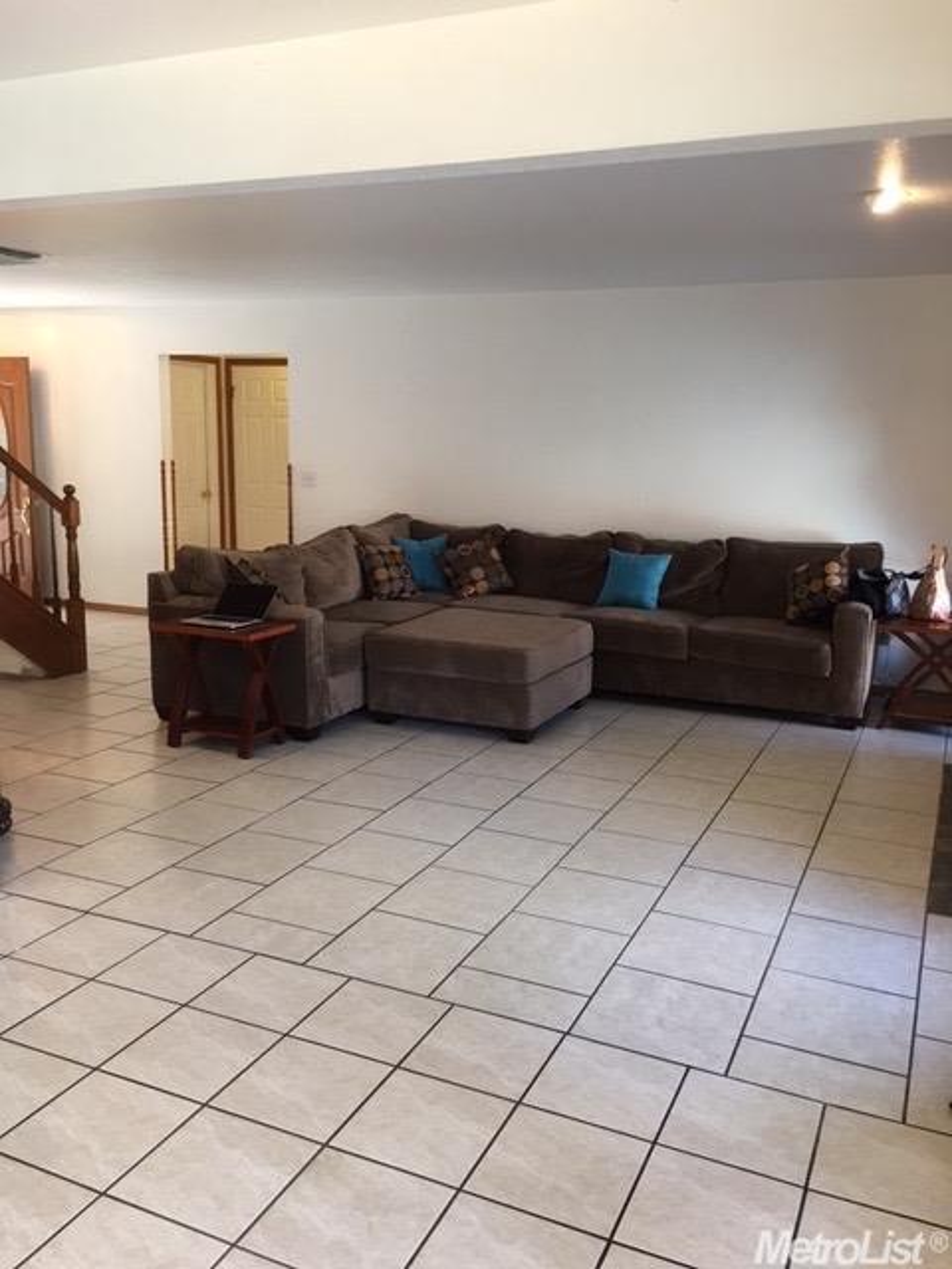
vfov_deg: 61.7
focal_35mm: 29
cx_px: 476
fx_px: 1063
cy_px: 634
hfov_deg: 48.2
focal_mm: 4.15
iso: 32
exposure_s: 1/15
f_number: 2.2
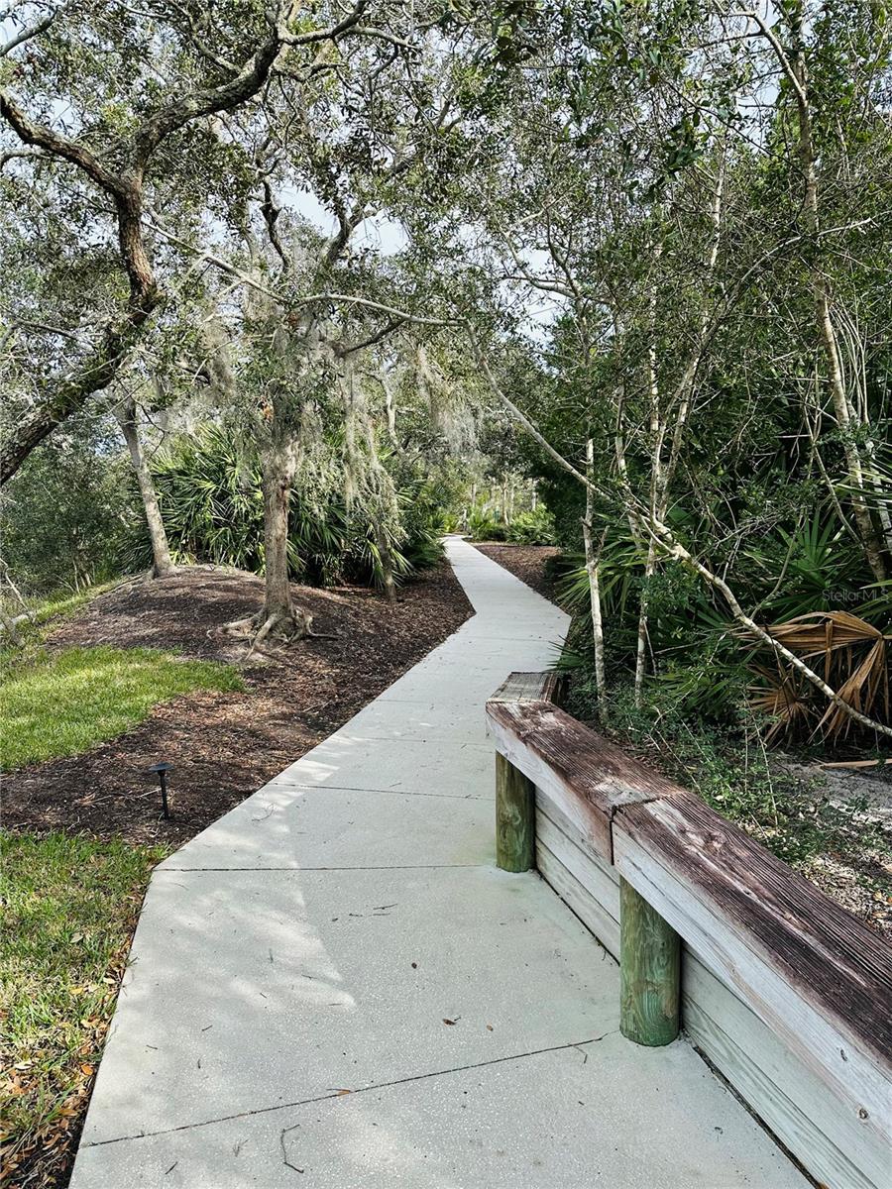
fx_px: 825
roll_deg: +0.3
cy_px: 594
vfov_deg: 71.6
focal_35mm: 24
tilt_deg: -4.7
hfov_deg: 56.8
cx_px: 446
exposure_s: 1/1227
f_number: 1.78
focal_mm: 6.86
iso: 80
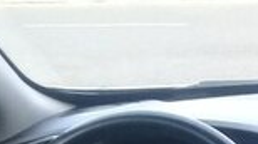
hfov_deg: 14.1
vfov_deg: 7.8
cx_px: 357
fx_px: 990
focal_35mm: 145
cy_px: 317
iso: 80
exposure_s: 1/33
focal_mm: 3.3
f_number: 2.2
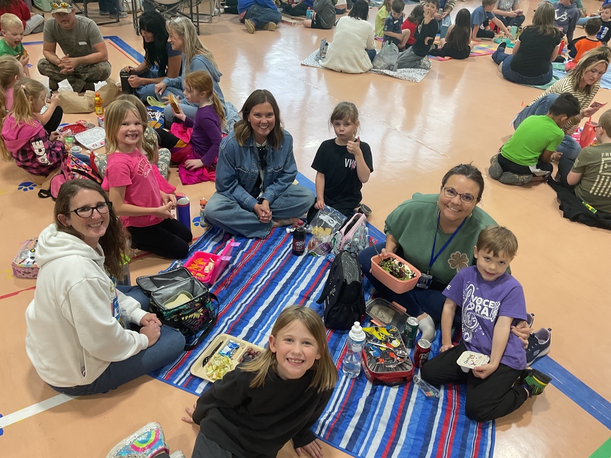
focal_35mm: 29
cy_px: 229
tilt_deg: -32.0
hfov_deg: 61.7
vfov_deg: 48.2
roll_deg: -4.6
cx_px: 306
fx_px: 512
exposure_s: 1/60
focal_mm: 3
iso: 64
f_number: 1.8
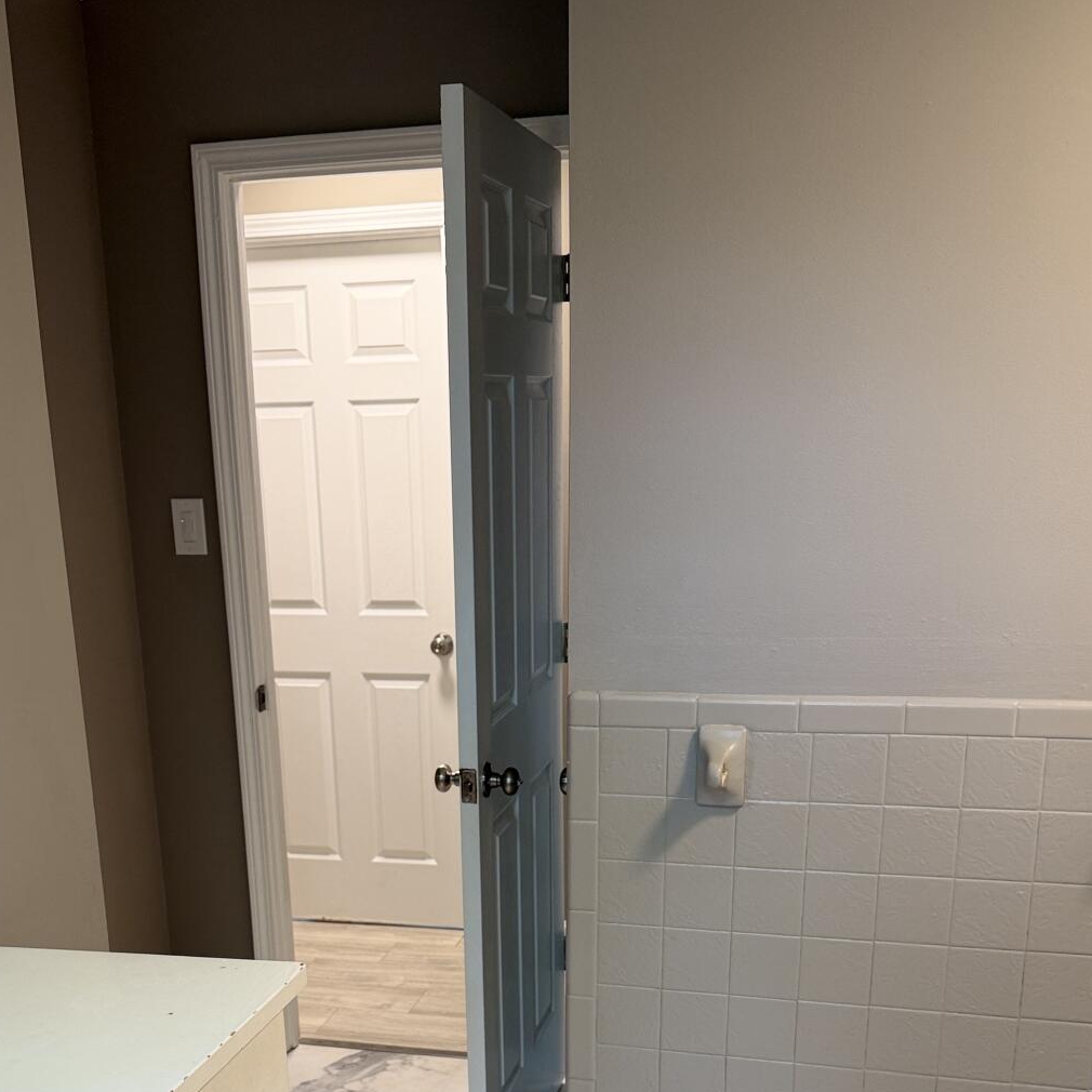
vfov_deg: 38.2
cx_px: 452
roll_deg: +0.9
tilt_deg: -18.1
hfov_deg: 39.9
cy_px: 906
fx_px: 1499
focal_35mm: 42
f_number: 1.78
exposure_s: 1/60
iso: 100
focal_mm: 6.76
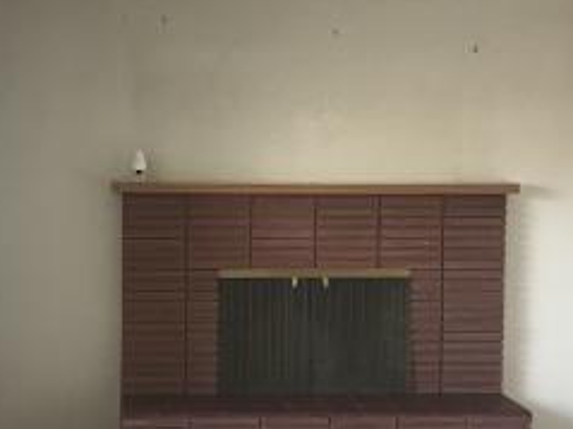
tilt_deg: -2.9
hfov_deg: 25.9
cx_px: 213
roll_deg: -0.8
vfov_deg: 19.6
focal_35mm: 75
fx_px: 1241
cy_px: 225
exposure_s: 1/40
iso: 25
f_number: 1.8
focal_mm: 3.99
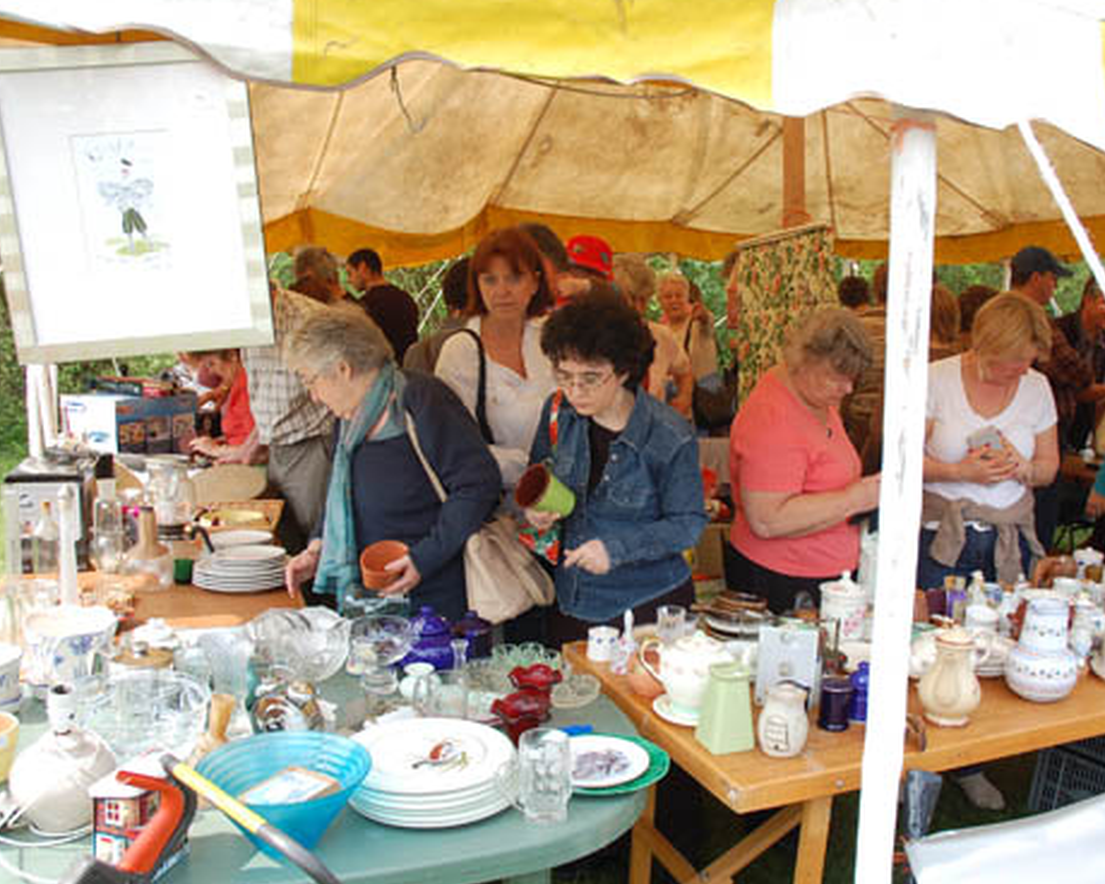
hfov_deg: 54.1
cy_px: 443
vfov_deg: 44.5
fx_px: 1079
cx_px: 605
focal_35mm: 33
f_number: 7.1
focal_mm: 18
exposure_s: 1/200
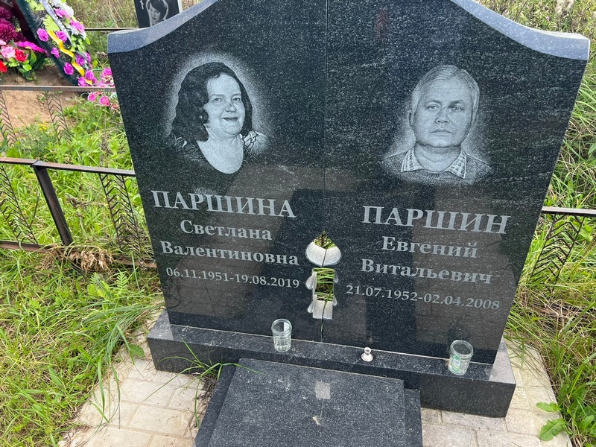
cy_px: 224
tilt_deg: -34.4
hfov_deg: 67.3
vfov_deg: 53.1
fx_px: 448
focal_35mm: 26
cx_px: 298
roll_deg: -1.7
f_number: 1.5
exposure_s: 1/422
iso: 50
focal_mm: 5.7
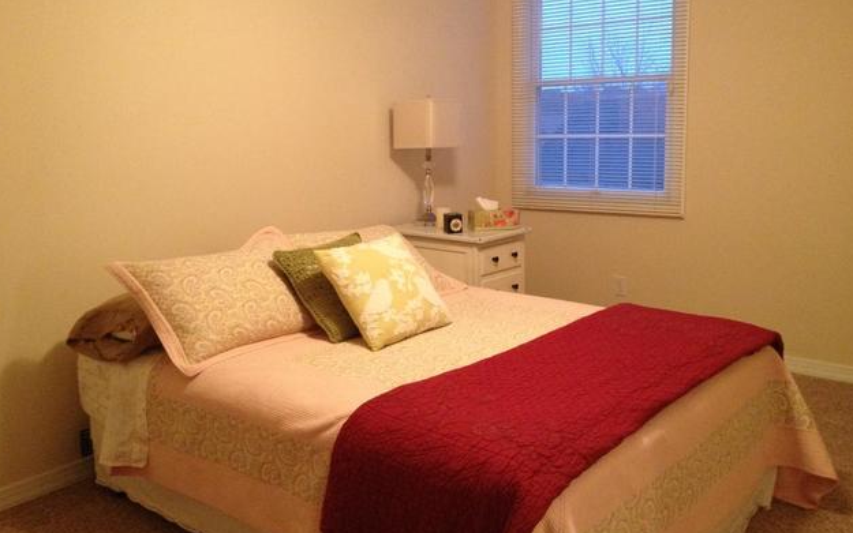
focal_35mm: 38
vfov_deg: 33.6
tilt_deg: -10.7
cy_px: 234
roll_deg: +1.2
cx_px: 424
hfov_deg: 51.5
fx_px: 884
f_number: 2.4
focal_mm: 4.28
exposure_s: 1/20
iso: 320
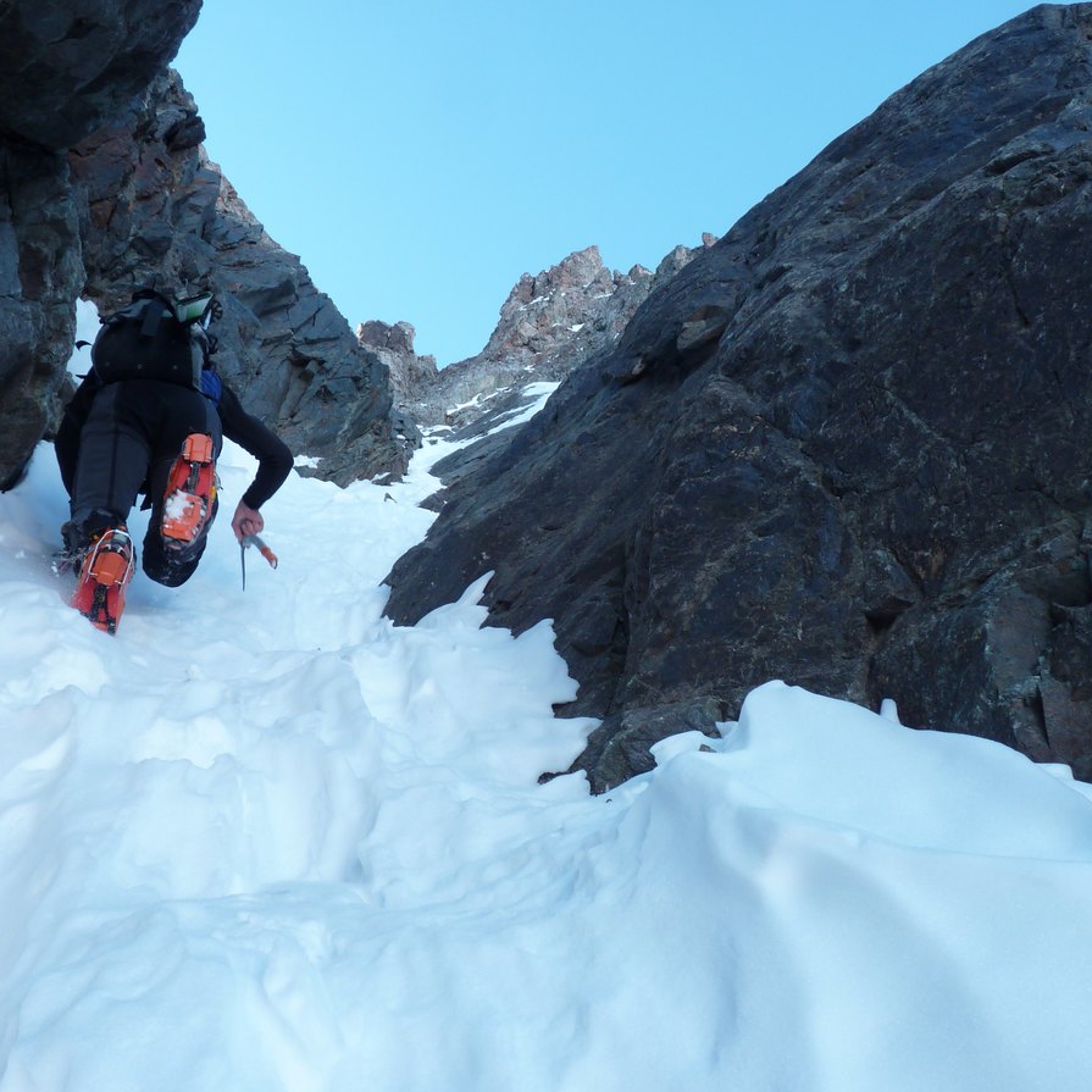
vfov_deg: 51.1
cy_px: 548
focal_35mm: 32
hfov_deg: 51.1
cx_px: 508
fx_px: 1142
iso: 100
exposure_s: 1/125
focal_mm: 4.8
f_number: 4
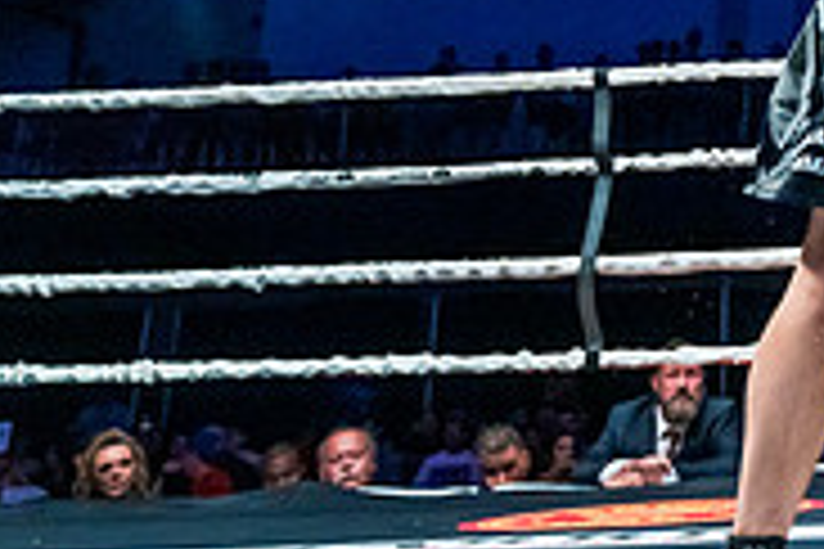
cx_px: 1244
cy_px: -277
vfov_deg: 15.1
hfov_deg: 20.6
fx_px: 1923
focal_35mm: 84
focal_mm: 26
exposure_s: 1/1000
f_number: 4
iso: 4000
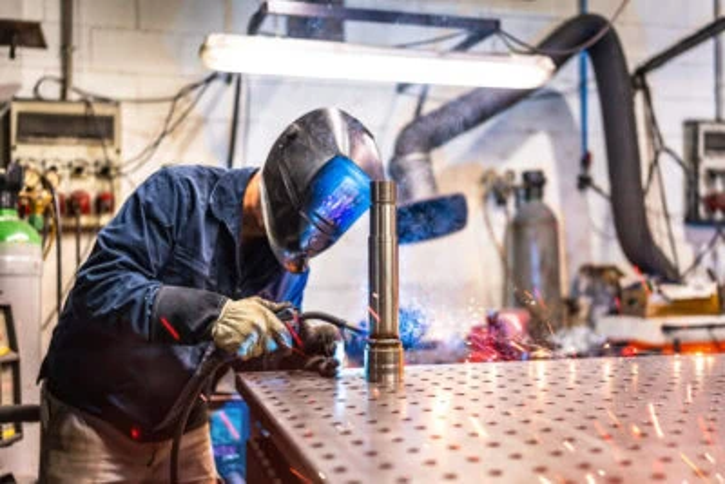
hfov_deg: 54.4
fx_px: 705
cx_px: 362
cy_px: 242
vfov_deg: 37.9
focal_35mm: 35
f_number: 1.4
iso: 200
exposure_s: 1/320
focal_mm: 35
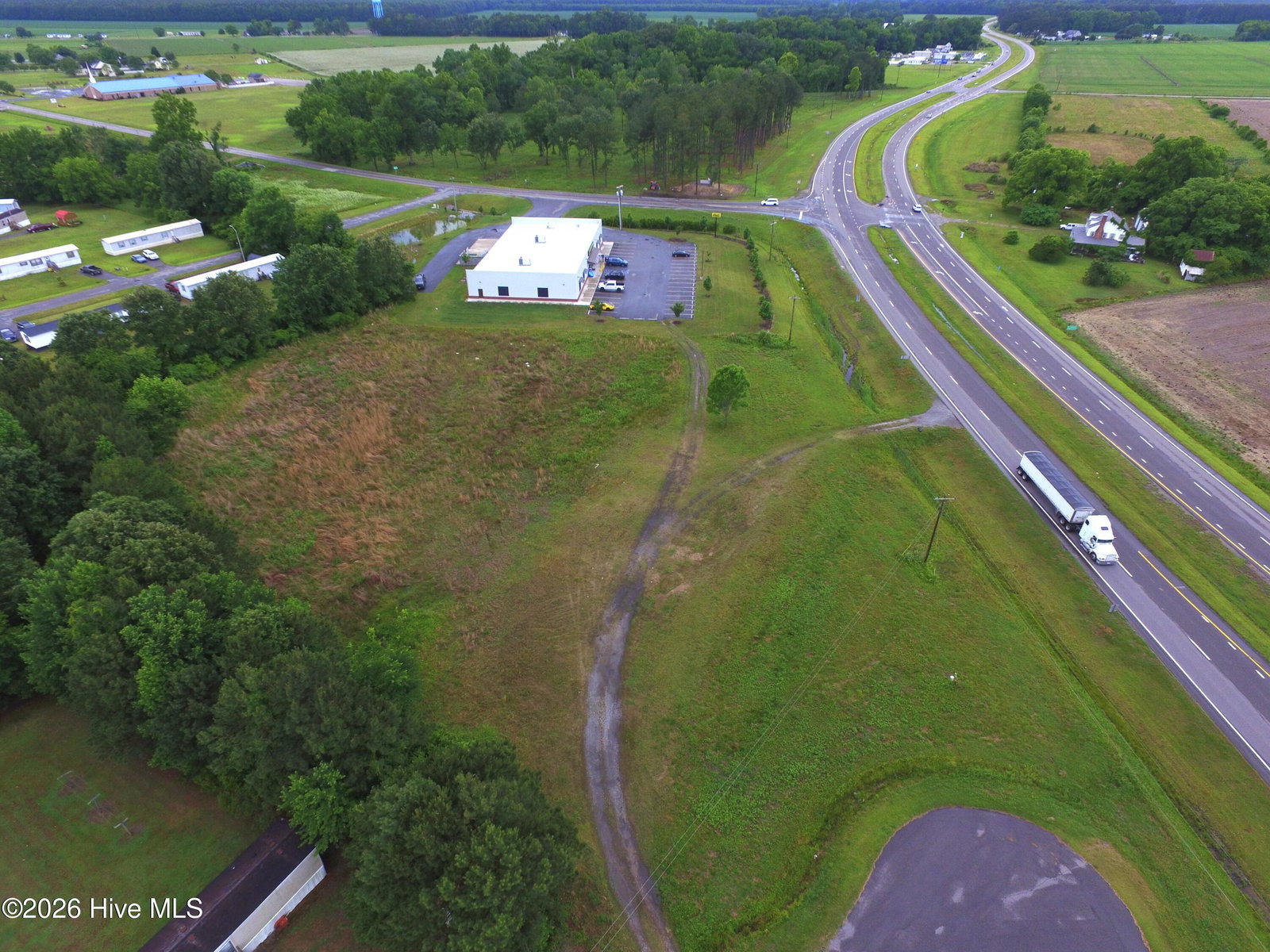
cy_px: 476
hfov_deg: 81.7
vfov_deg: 66.0
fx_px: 734
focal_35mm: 20
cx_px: 635
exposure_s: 1/935
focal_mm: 3.61
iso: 100
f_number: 2.8
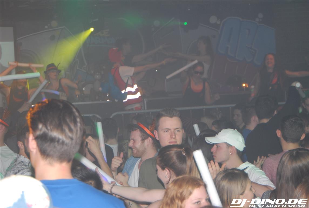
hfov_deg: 25.9
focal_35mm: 78
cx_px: 154
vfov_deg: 17.6
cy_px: 104
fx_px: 671
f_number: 5.6
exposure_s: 1/60
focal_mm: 52
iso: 400
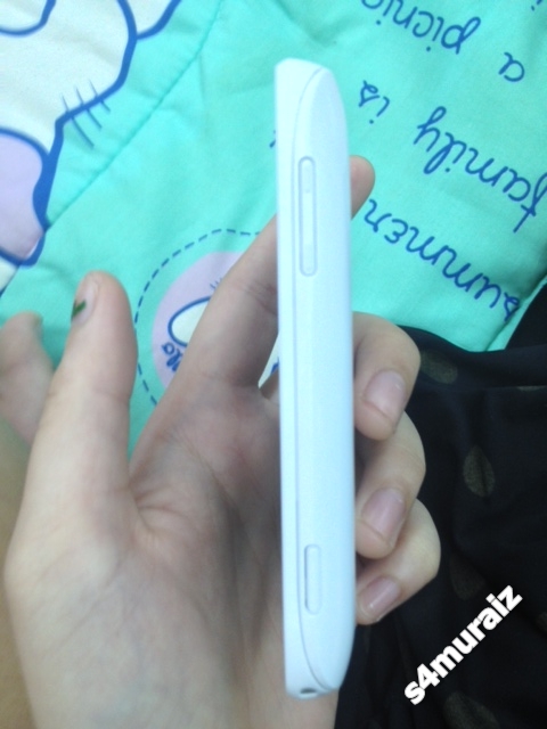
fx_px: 737
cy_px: 364
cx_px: 274
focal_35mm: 35
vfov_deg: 52.6
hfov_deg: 40.7
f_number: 2.4
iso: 64
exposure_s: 1/20
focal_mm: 4.28
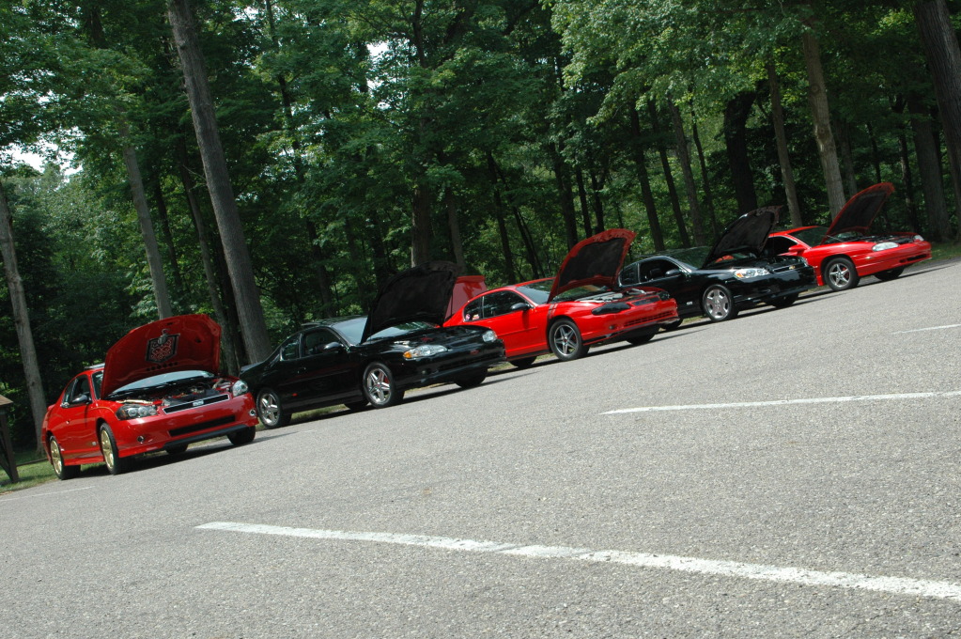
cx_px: 480
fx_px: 1280
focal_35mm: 48
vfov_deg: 28.0
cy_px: 320
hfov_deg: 41.1
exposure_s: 1/320
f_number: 9
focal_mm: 32
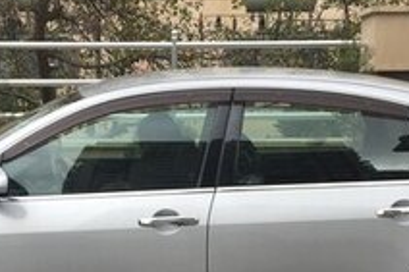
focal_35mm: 94
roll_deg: -1.1
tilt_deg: -12.3
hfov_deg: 21.7
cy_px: 325
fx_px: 1067
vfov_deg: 14.1
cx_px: 160
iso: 25
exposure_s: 1/118
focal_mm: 4.15
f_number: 2.2
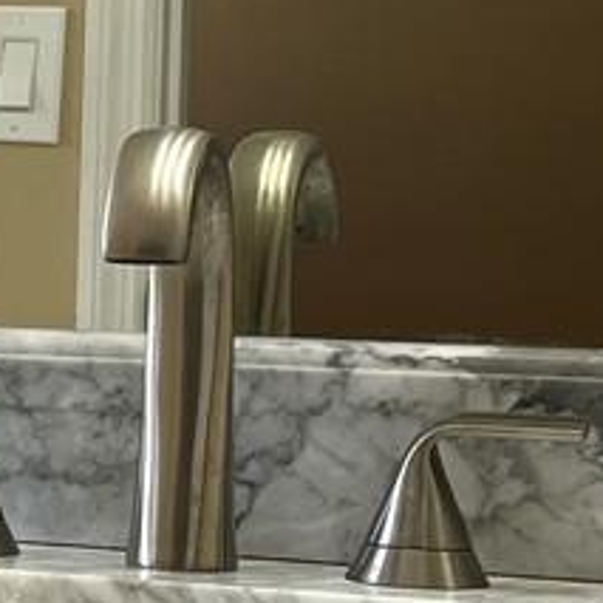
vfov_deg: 10.1
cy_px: 280
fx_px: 3410
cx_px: -946
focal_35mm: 173
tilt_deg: -3.0
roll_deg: -0.6
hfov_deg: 8.9
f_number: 1.6
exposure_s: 1/147
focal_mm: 5.1
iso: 32
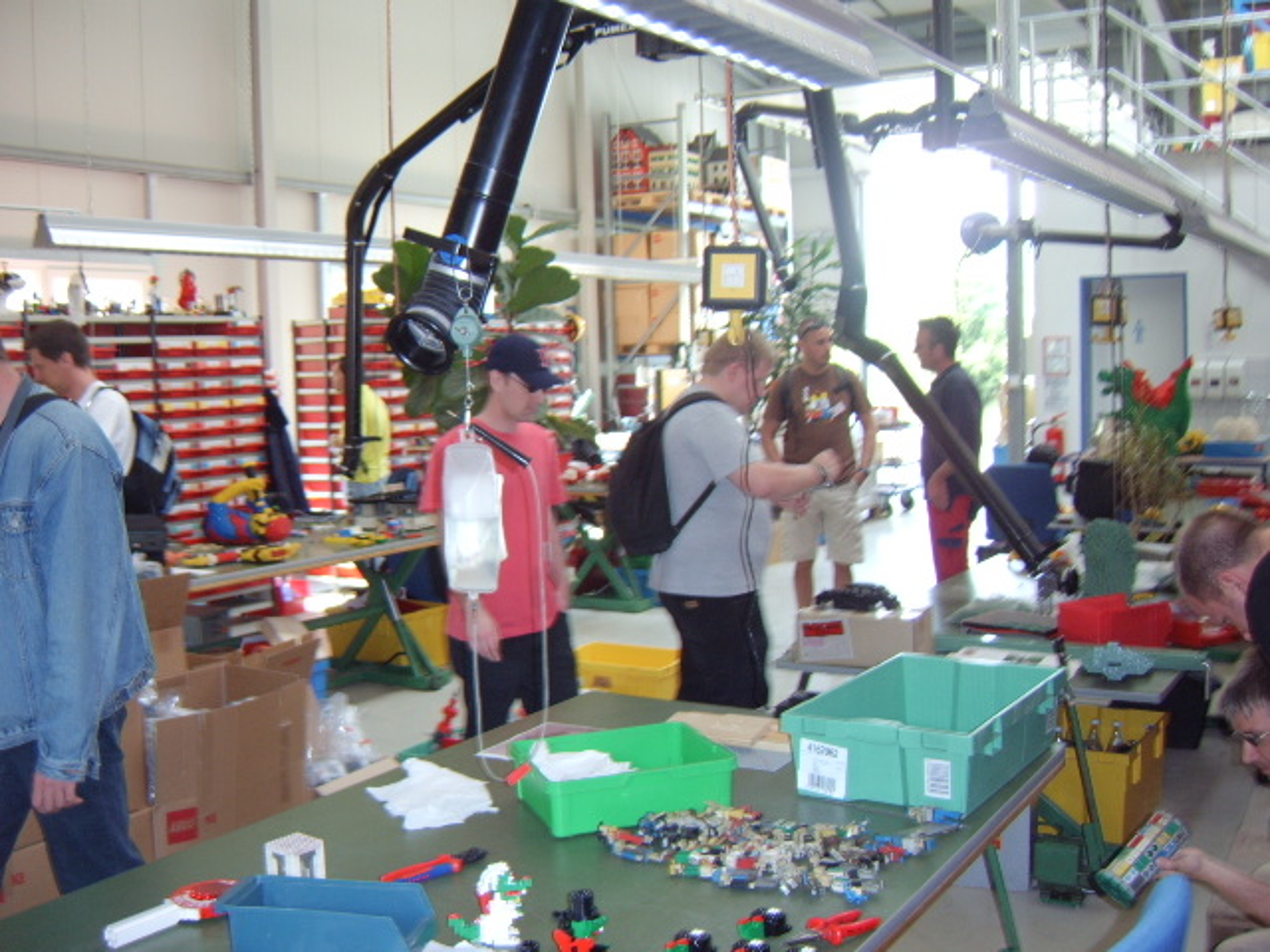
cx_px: 635
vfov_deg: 45.4
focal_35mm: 31
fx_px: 1137
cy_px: 476
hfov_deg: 58.4
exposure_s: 1/30
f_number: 2.7
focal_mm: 8.13
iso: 141
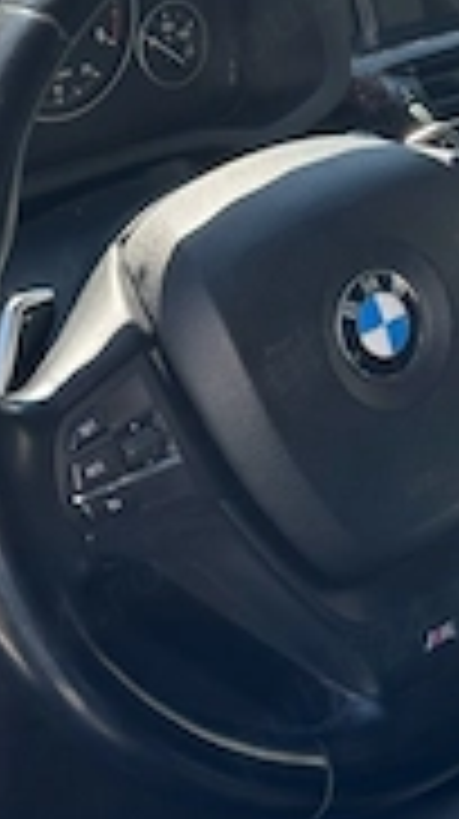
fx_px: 2495
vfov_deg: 18.2
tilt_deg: -18.6
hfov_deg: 10.4
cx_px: 459
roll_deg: -3.7
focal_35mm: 115
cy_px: 14
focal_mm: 6.86
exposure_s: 1/962
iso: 64
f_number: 1.78
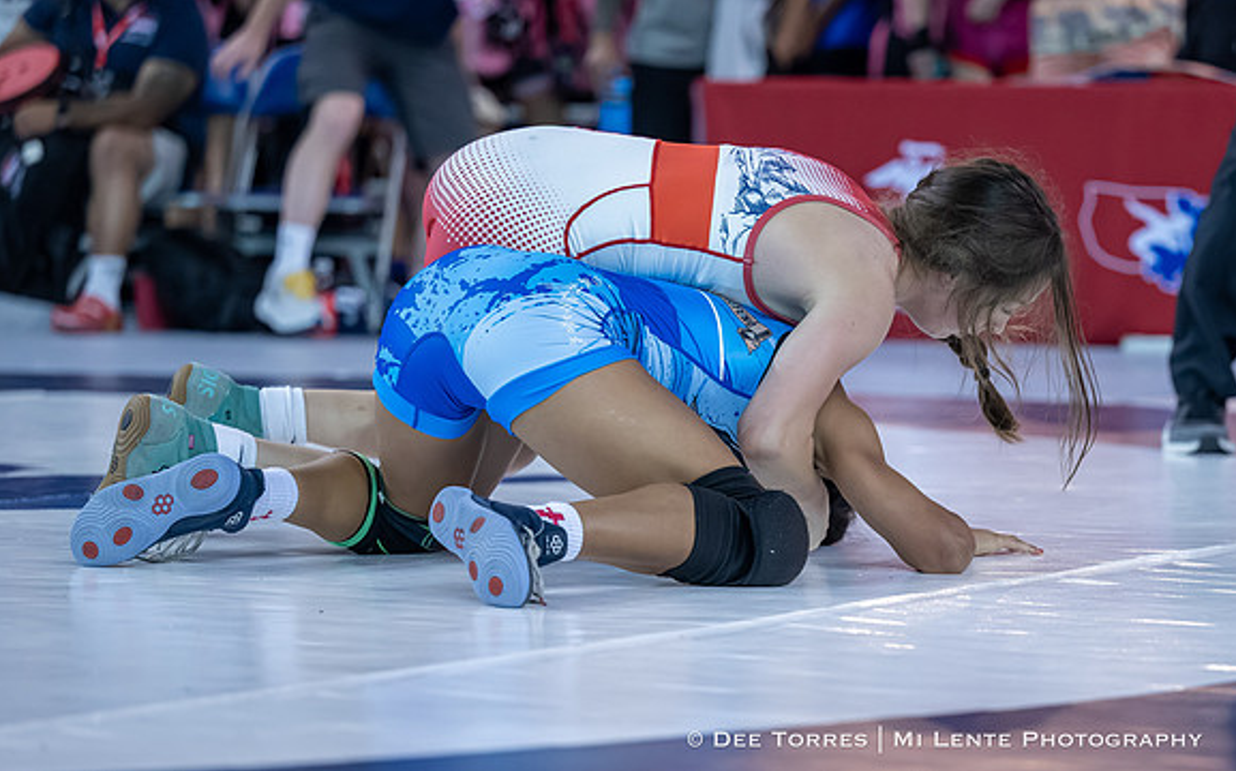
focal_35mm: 158
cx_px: 833
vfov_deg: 8.3
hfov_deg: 13.2
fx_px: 5320
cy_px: 420
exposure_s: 1/800
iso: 2000
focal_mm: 110
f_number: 2.8
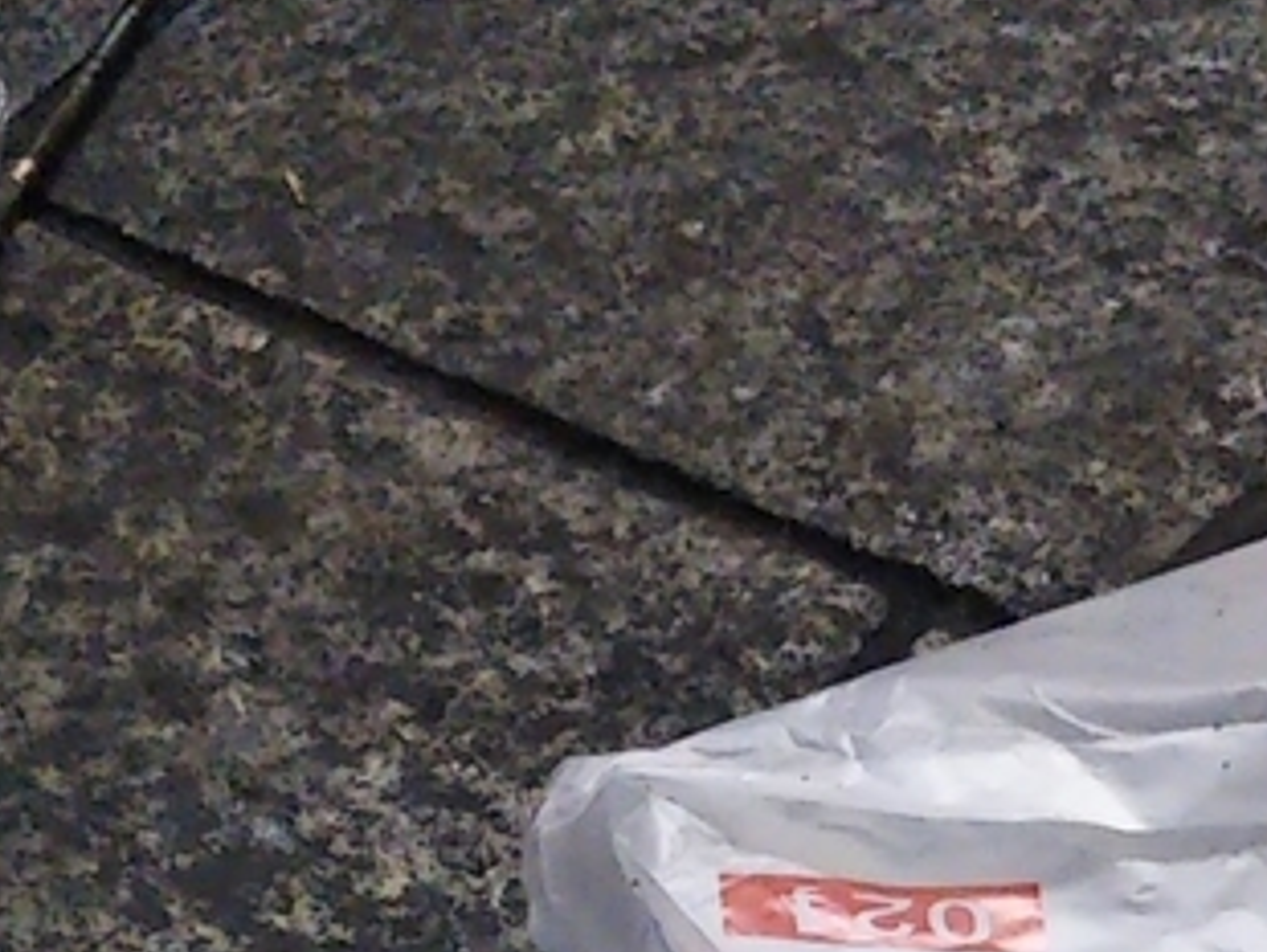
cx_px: 503
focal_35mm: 116
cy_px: 891
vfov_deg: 12.7
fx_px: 4249
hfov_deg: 16.9
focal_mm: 4
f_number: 2.2
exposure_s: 1/23
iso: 473
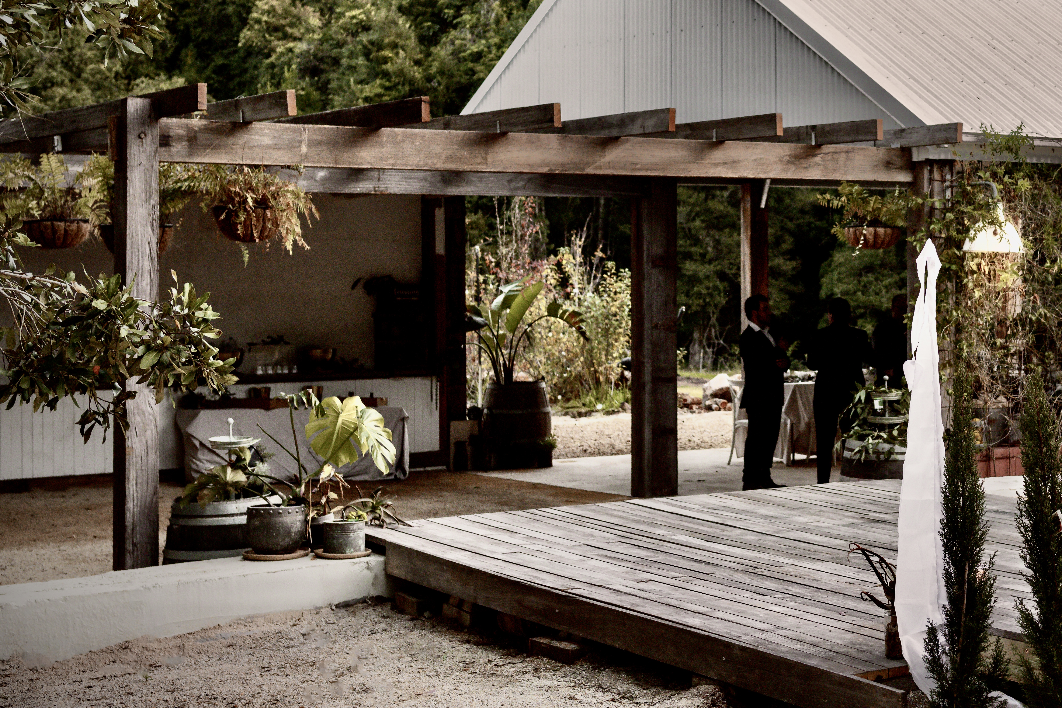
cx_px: 832
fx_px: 1947
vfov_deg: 20.6
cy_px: 268
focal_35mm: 66
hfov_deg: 29.9
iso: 2000
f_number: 4
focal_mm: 40
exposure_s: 1/320
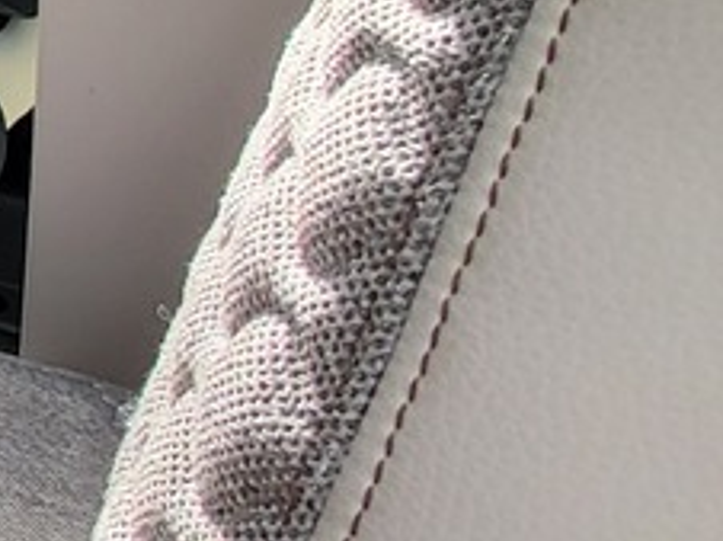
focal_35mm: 83
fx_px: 1732
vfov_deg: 16.1
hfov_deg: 11.4
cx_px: -1472
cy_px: -288
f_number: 2.2
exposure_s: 1/50
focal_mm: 1.74
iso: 32
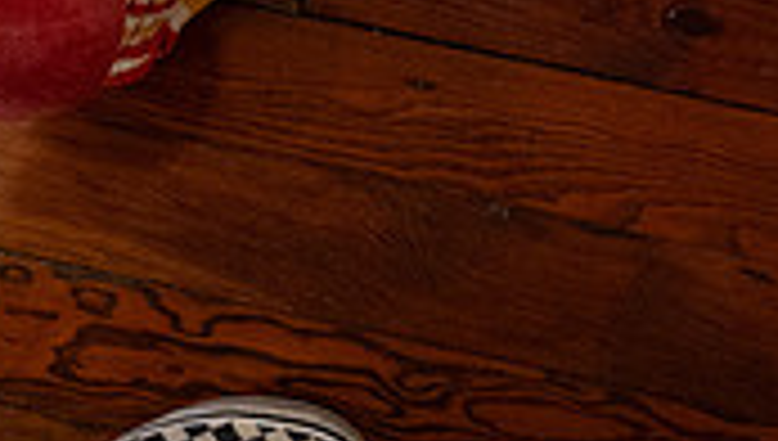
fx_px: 1736
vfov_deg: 13.3
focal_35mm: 84
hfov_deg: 24.2
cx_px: 13
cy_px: -292
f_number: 4
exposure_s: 1/125
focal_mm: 24
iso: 3200
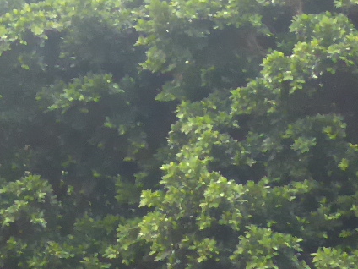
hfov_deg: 3.6
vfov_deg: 2.7
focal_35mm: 550
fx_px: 5688
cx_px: -507
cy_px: 694
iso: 320
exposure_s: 1/250
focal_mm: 15
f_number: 4.8
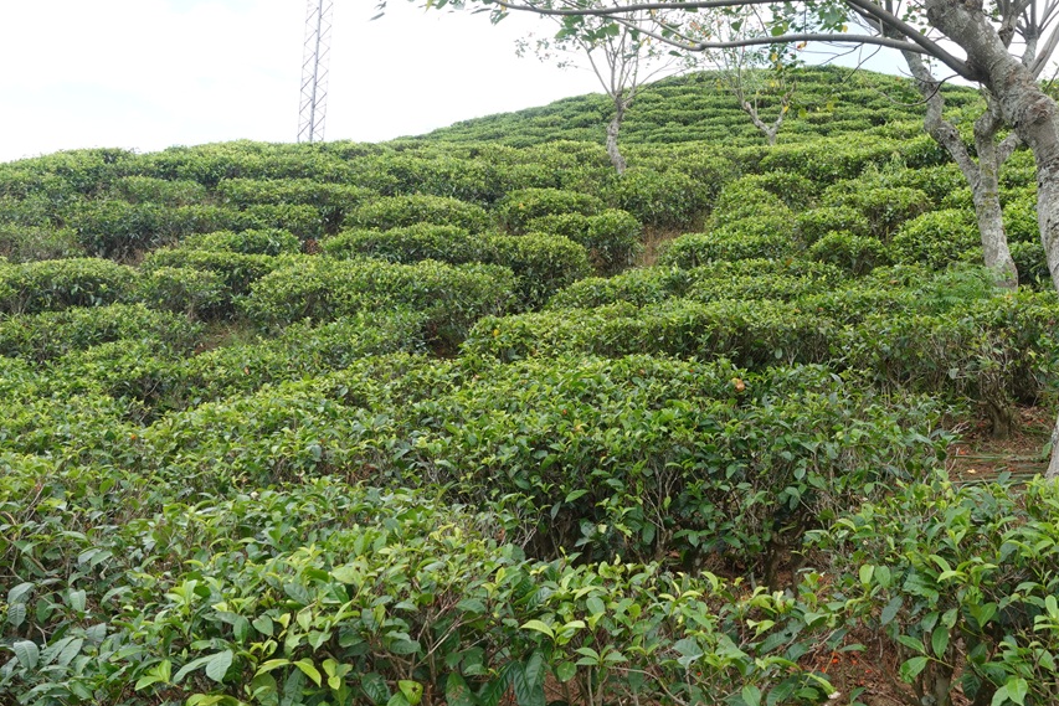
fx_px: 1206
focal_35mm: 41
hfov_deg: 46.7
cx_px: 696
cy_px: 321
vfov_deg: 32.6
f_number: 5.6
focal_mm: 10.89
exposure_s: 1/125
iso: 125
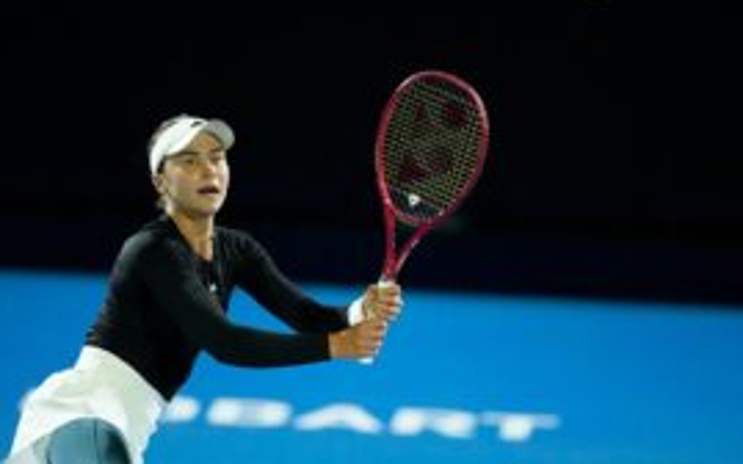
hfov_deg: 3.3
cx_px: 351
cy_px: 293
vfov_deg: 2.1
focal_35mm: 637
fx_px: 12896
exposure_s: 1/2500
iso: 10000
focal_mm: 400
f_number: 2.8
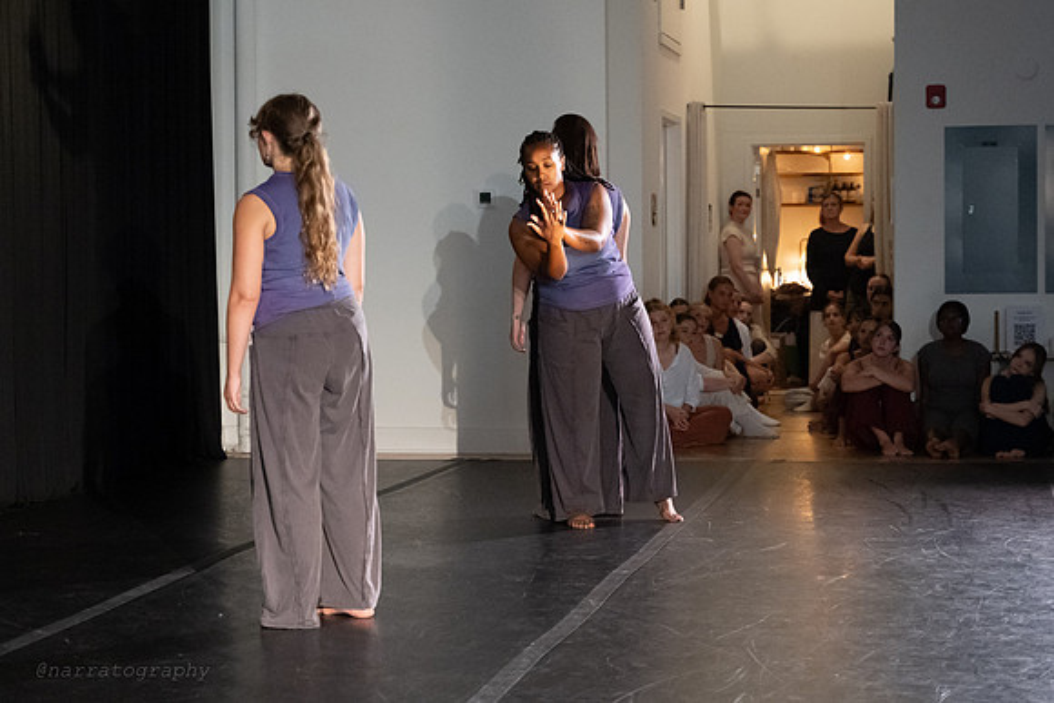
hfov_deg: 26.7
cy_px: 332
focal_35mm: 76
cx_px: 625
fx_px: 2216
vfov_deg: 18.0
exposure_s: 1/320
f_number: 3.5
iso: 6400
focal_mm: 63
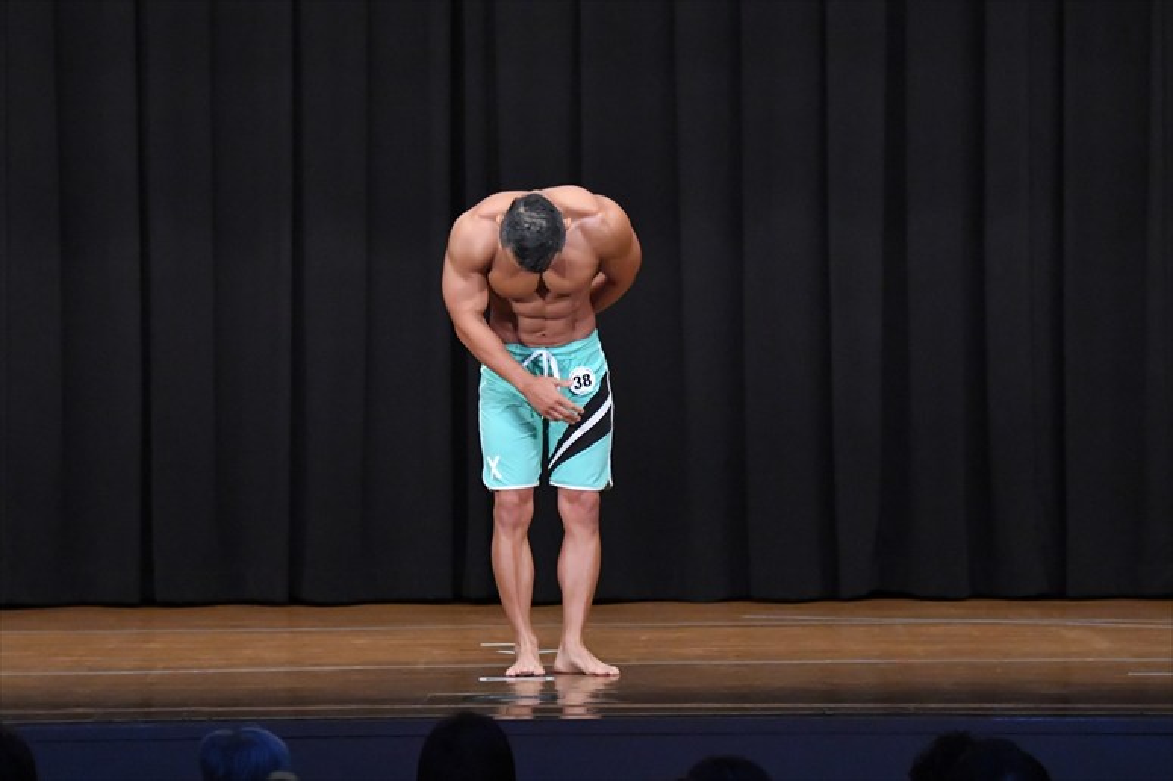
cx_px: 586
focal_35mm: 217
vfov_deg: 6.3
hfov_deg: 9.5
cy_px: 390
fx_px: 7067
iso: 8000
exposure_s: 1/400
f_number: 5.6
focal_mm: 145
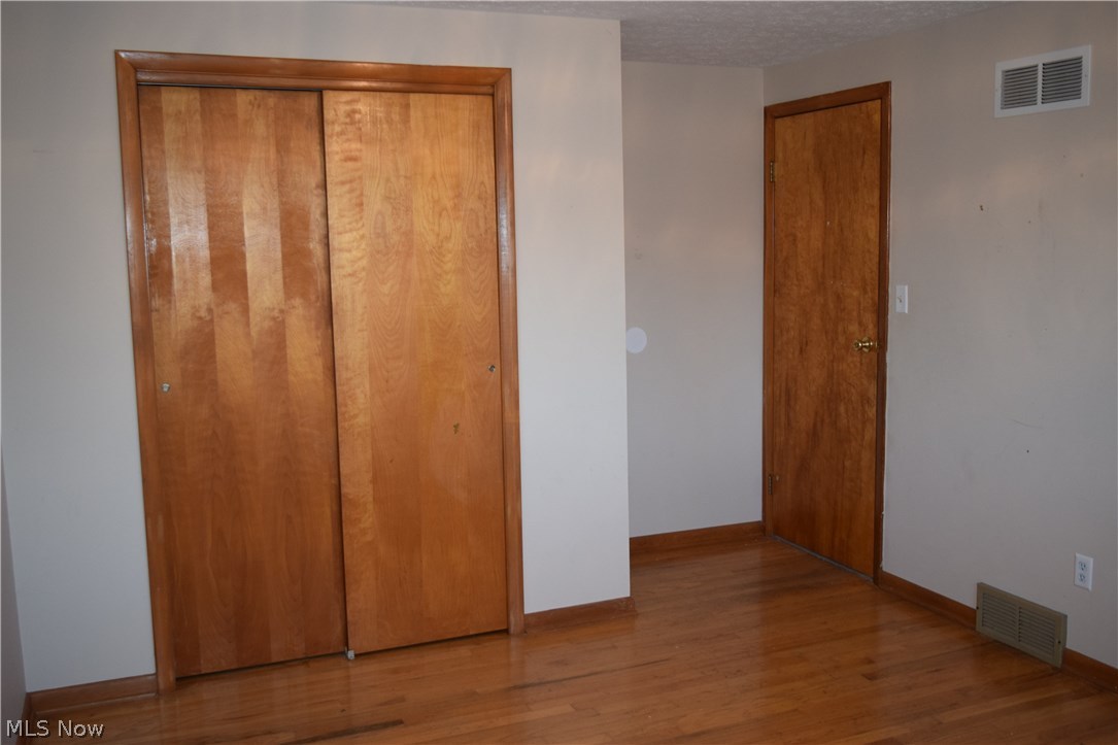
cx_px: 559
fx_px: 1071
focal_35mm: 34
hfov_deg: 55.1
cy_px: 372
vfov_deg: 38.3
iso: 900
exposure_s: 1/60
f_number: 3.8
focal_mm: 23
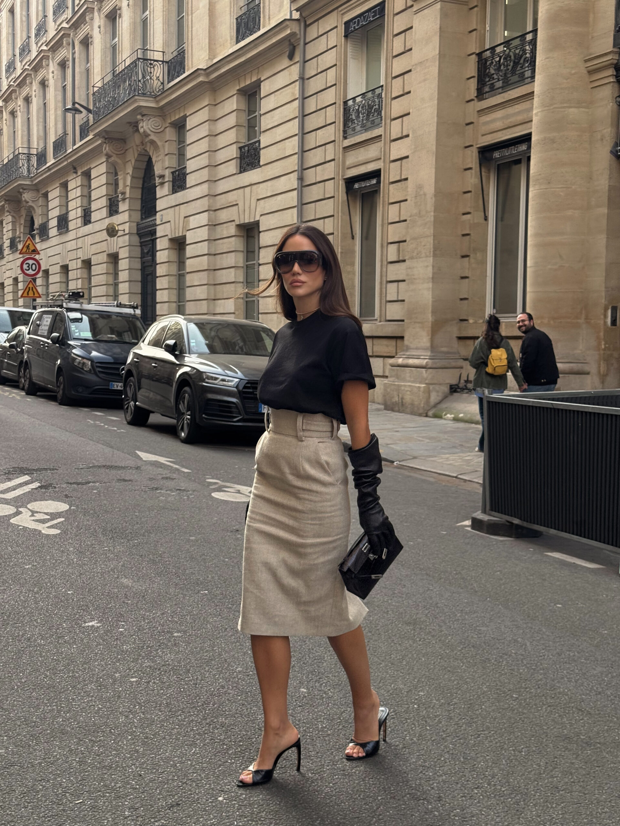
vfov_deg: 39.7
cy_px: 413
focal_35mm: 48
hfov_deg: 30.3
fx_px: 1146
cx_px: 310
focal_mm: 6.76
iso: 64
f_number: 1.78
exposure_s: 1/558
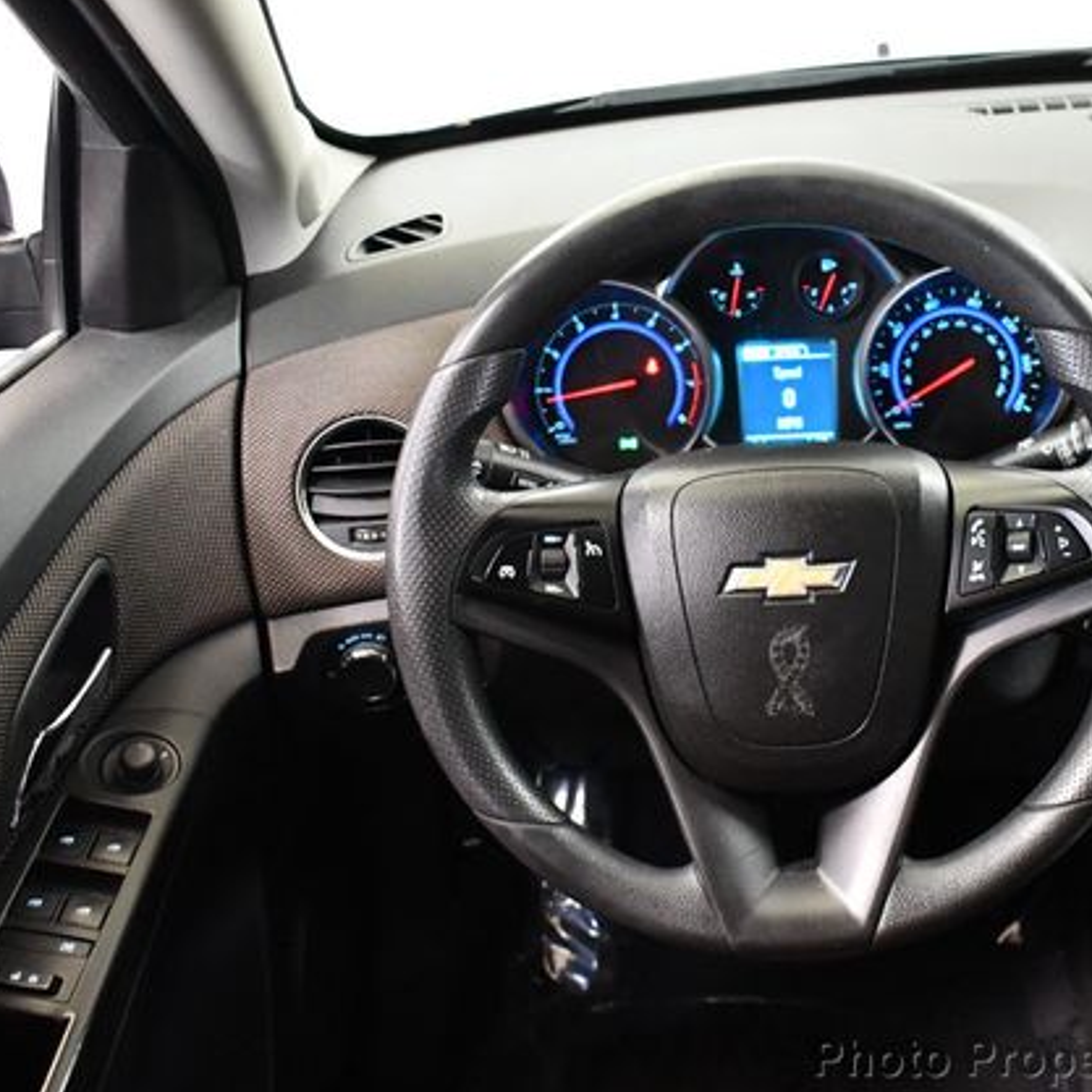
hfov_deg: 35.5
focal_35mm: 47
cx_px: 780
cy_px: 547
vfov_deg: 36.1
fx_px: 1677
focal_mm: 18
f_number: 3.5
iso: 4000
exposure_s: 1/60
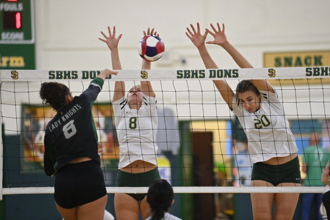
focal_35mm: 200
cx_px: 165
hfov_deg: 10.3
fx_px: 1833
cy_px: 110
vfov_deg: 6.9
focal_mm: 200
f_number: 2.8
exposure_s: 1/1250
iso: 6400
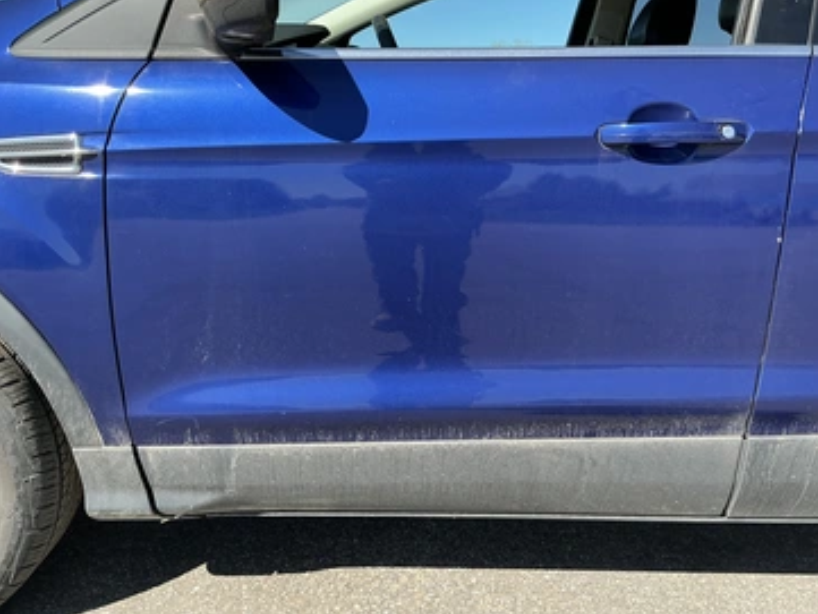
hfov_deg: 58.2
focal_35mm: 31
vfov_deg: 45.4
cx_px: 451
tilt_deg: -10.5
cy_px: 279
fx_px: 733
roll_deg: -4.7
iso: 25
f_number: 1.8
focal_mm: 3
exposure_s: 1/545
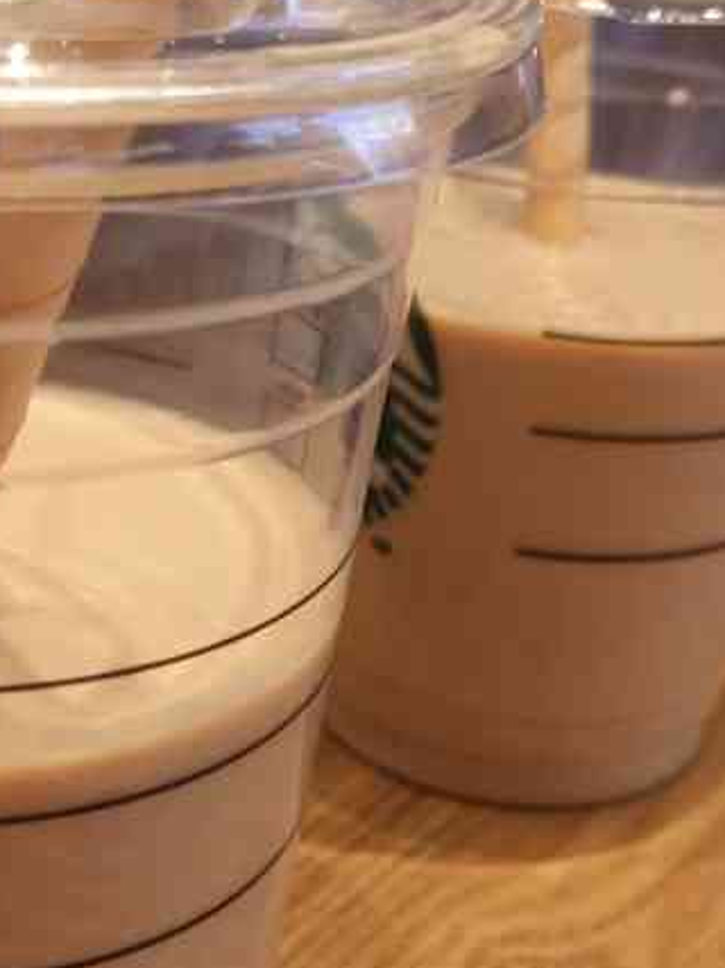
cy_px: 663
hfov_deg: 24.8
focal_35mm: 59
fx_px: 1648
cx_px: 297
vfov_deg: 32.4
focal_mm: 3.95
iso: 160
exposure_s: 1/50
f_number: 1.8
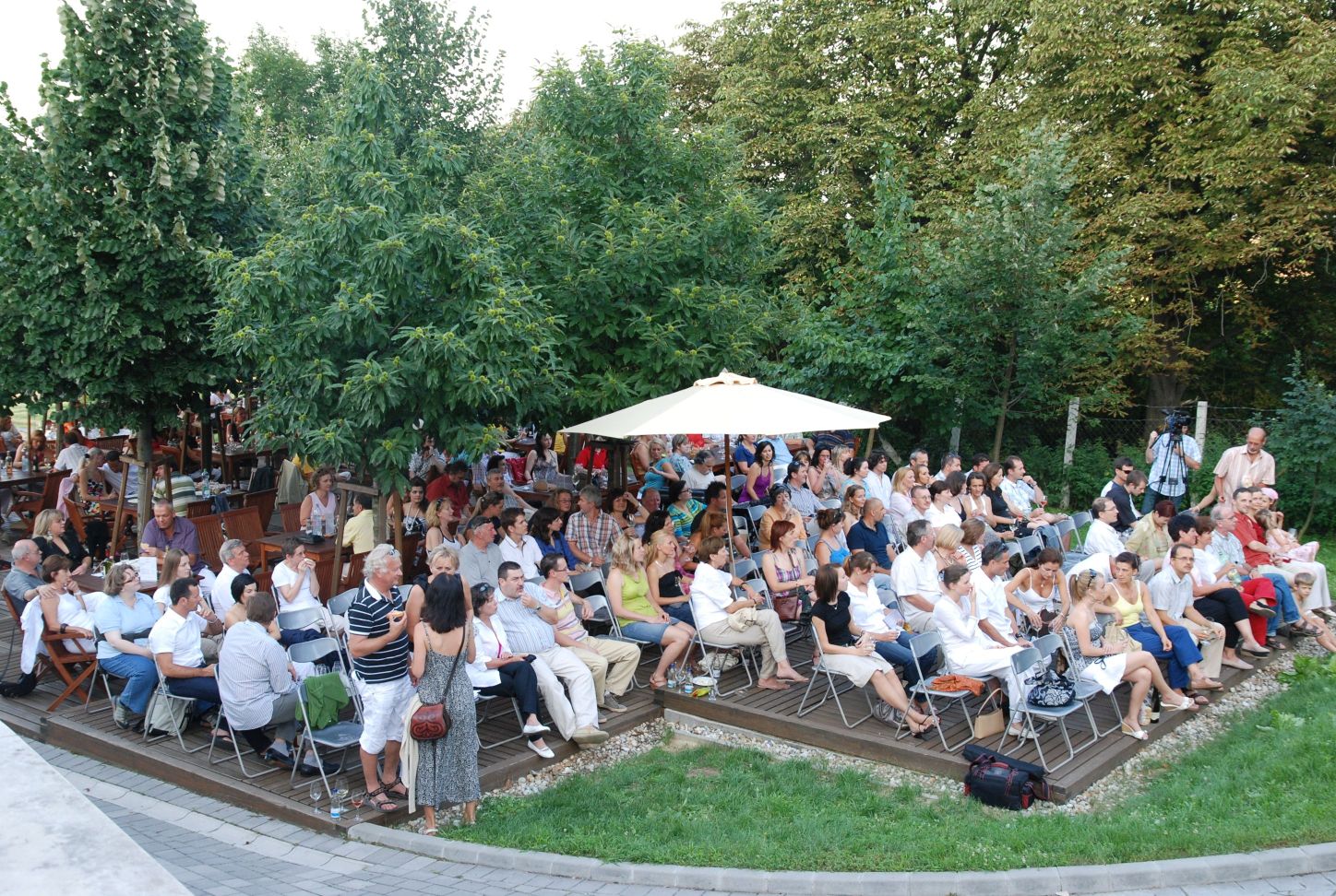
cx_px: 668
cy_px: 448
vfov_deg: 31.0
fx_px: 1618
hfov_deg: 44.9
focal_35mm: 44
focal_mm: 29
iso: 400
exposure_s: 1/80
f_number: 4.5
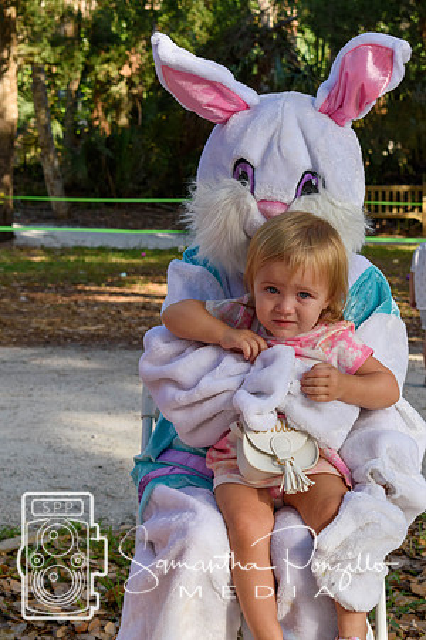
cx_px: 213
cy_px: 320
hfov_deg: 16.6
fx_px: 1464
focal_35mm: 82
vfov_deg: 24.6
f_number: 8
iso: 360
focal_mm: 55
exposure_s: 1/250
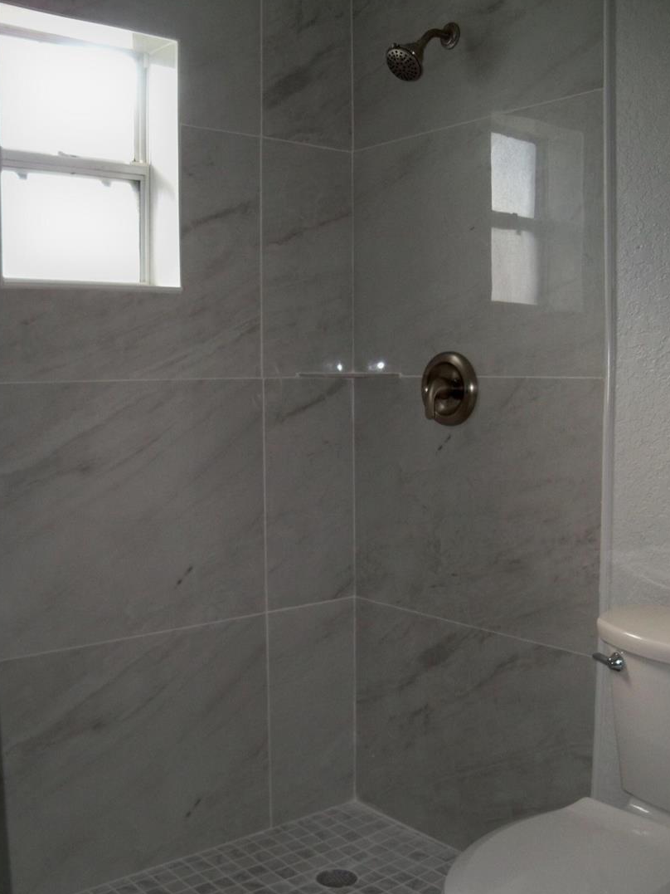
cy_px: 478
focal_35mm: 39
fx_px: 1006
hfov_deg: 36.8
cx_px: 363
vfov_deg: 47.8
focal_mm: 6.2
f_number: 3.5
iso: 200
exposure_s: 1/30
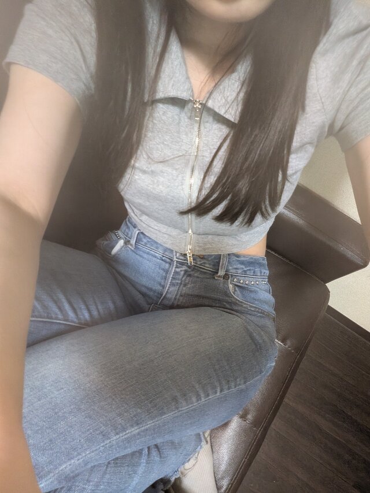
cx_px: 185
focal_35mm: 21
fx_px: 299
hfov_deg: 63.5
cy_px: 246
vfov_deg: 79.0
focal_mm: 2.74
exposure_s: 1/30
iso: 782
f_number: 2.2
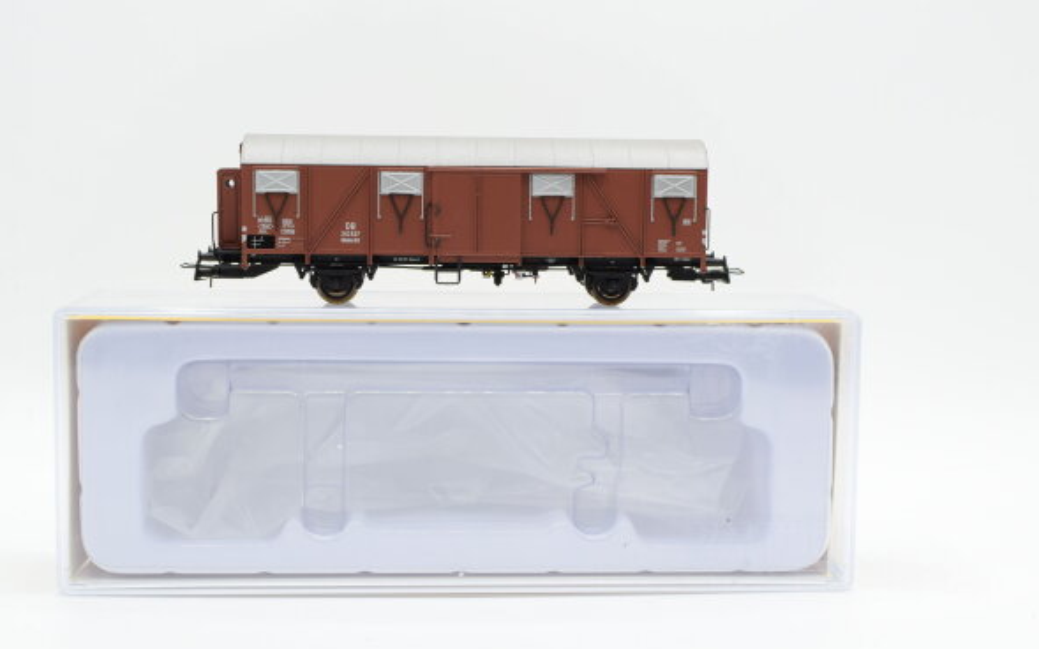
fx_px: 1544
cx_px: 513
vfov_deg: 23.7
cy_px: 338
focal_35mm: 55
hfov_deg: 37.2
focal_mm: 35
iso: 320
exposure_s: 1/160
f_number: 8
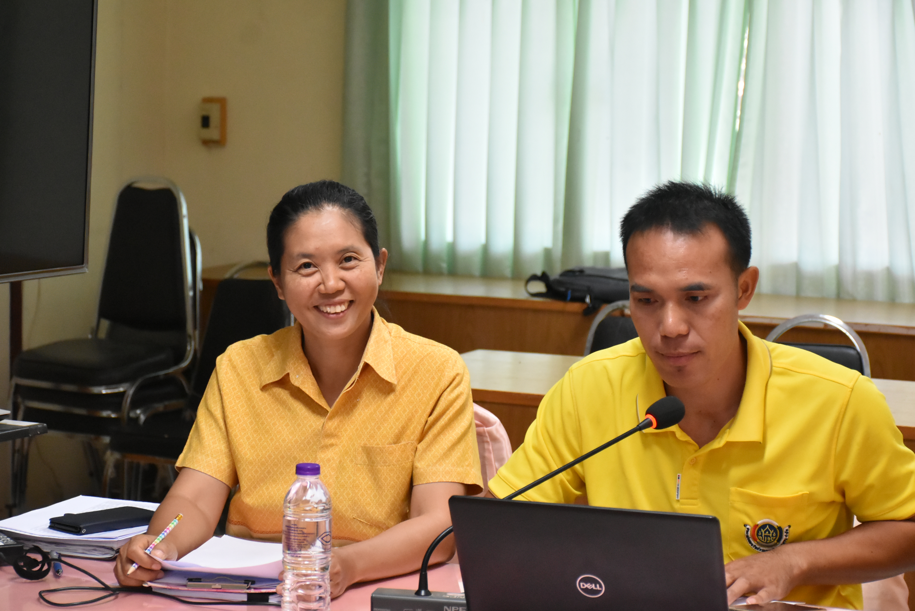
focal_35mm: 90
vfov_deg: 15.2
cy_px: 306
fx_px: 2288
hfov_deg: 22.6
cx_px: 458
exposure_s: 1/125
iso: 3200
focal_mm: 60
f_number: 5
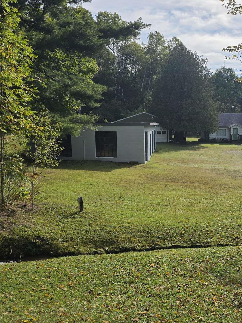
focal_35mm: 38
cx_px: 183
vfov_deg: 48.8
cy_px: 183
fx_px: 354
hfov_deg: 36.8
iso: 80
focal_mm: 6.3
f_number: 1.7
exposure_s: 1/7061
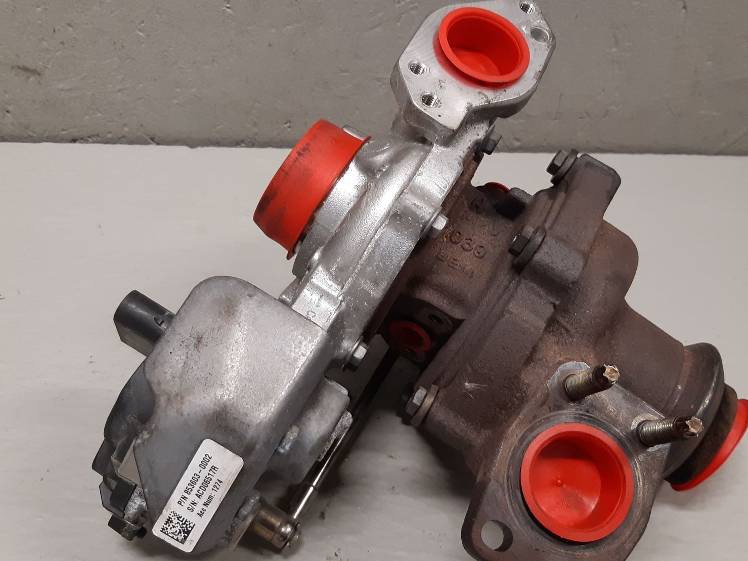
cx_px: 386
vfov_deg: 39.6
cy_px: 269
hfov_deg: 51.3
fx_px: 778
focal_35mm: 36
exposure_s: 1/50
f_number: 1.7
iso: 125
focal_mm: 3.93
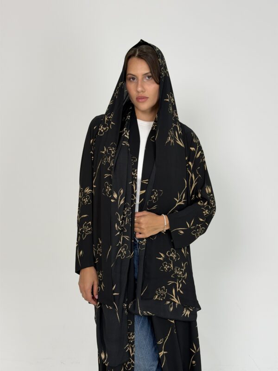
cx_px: 139
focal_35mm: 48
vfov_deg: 39.7
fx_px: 514
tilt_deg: -6.9
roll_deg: +0.6
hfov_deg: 30.3
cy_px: 186
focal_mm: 6.76
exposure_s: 1/411
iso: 64
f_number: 1.78
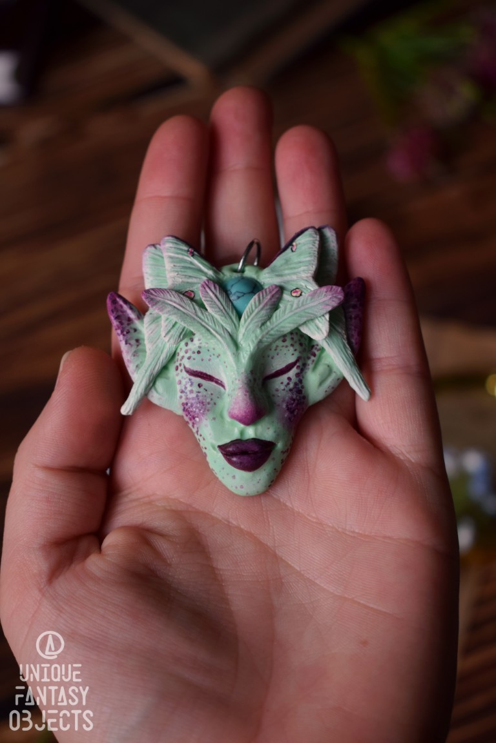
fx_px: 1240
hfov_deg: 22.6
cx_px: 248
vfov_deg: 33.4
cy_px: 372
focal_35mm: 60
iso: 400
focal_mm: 40
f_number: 5
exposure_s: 1/100
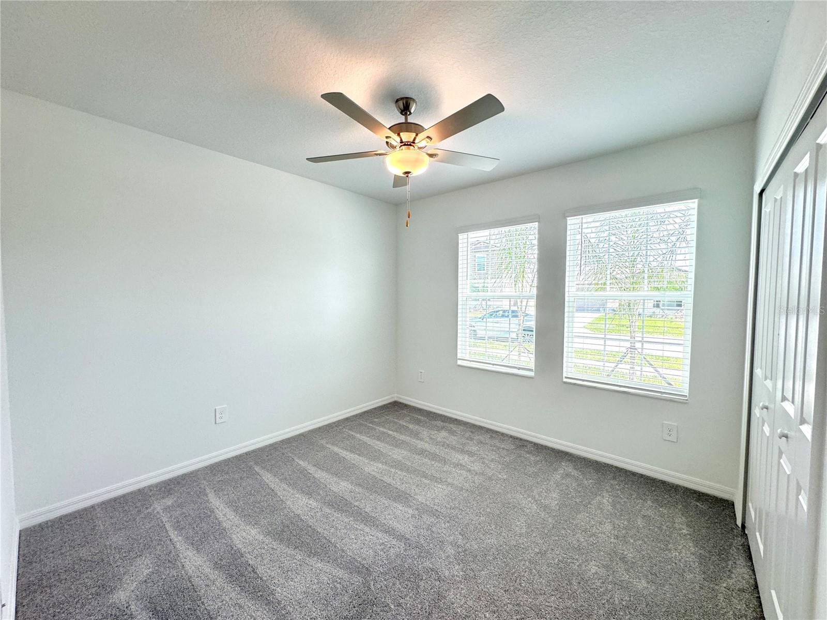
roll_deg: -1.0
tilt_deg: -3.4
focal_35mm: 14
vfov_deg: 85.7
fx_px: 334
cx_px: 414
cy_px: 310
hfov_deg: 102.1
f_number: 2.2
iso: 160
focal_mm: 2.22
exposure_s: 1/120
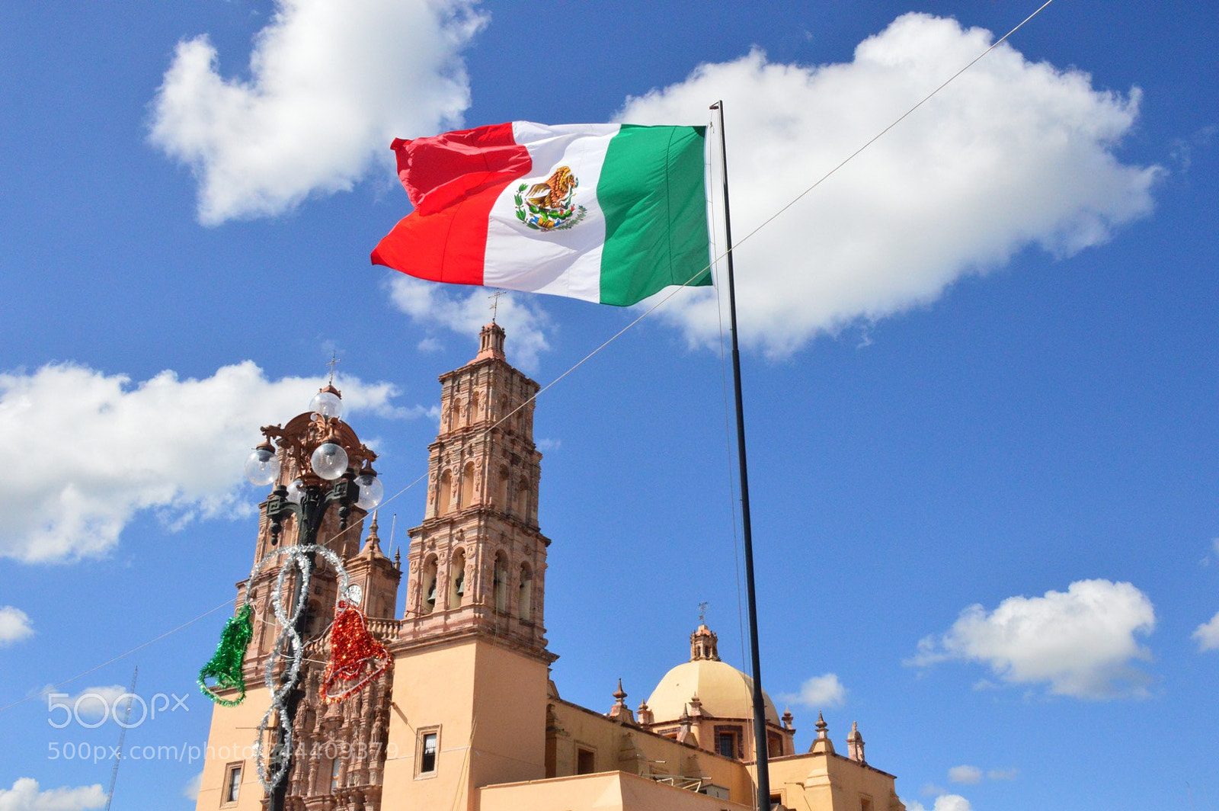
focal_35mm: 33
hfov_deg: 57.3
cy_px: 406
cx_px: 610
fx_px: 1116
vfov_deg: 39.9
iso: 1600
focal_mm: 22
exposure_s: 1/1250
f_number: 18
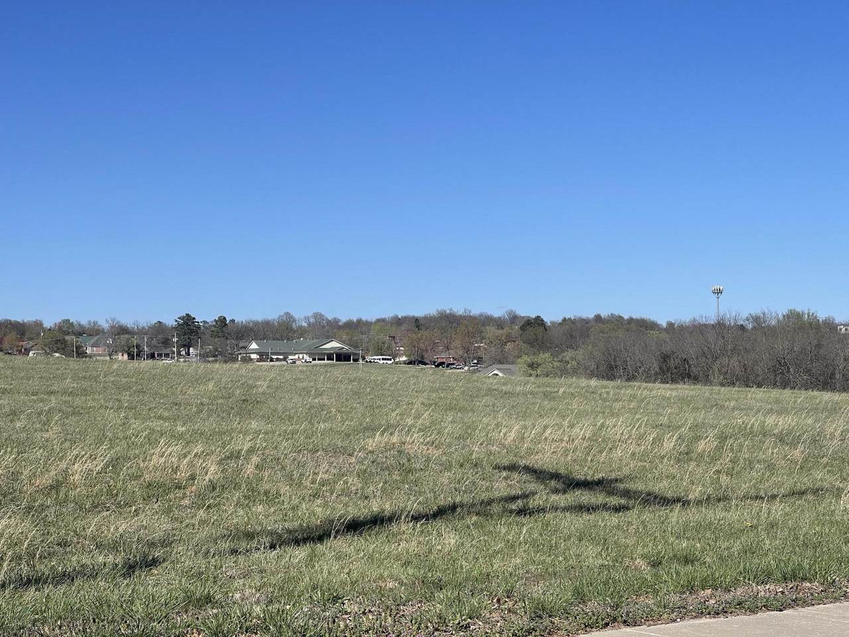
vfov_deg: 22.9
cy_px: 318
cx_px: 424
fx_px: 1570
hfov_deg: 30.3
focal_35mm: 64
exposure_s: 1/1597
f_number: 2.2
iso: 20
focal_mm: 7.5
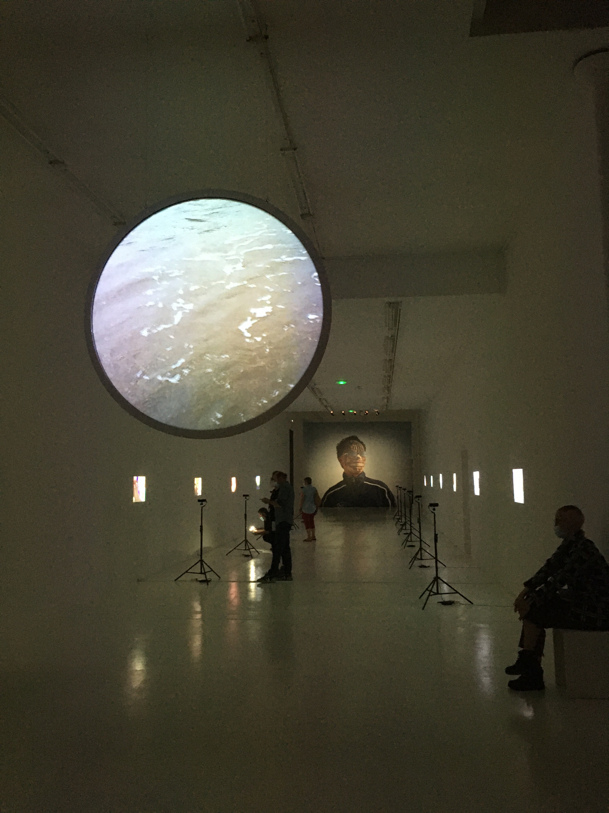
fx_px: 680
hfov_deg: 48.2
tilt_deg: +5.5
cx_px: 304
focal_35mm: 29
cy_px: 406
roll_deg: +1.1
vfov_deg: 61.7
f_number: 2.2
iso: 200
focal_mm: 4.15
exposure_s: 1/17
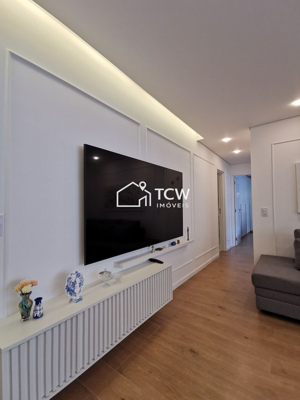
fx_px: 185
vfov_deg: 94.5
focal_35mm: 16
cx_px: 150
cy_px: 200
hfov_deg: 78.1
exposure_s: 1/60
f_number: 2.2
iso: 320
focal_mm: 2.35
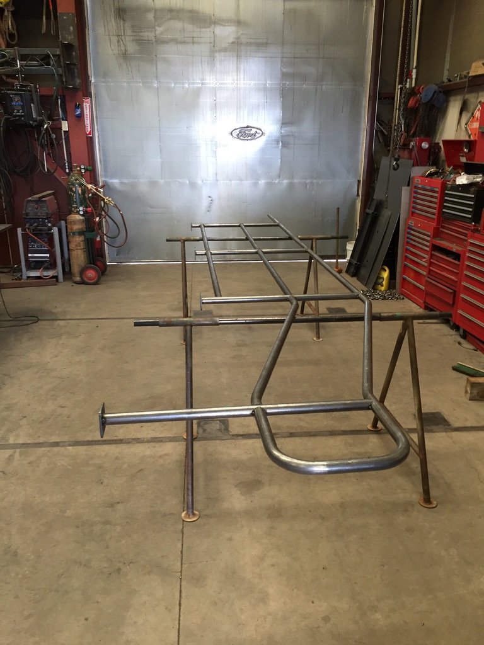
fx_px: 541
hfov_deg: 48.2
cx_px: 242
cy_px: 322
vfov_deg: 61.7
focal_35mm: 29
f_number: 2.2
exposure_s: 1/30
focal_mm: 4.15
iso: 100
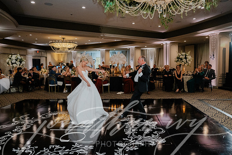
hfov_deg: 70.4
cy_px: 73
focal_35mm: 25
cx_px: 123
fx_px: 164
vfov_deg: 50.4
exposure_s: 1/160
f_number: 2.8
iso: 2500
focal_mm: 24
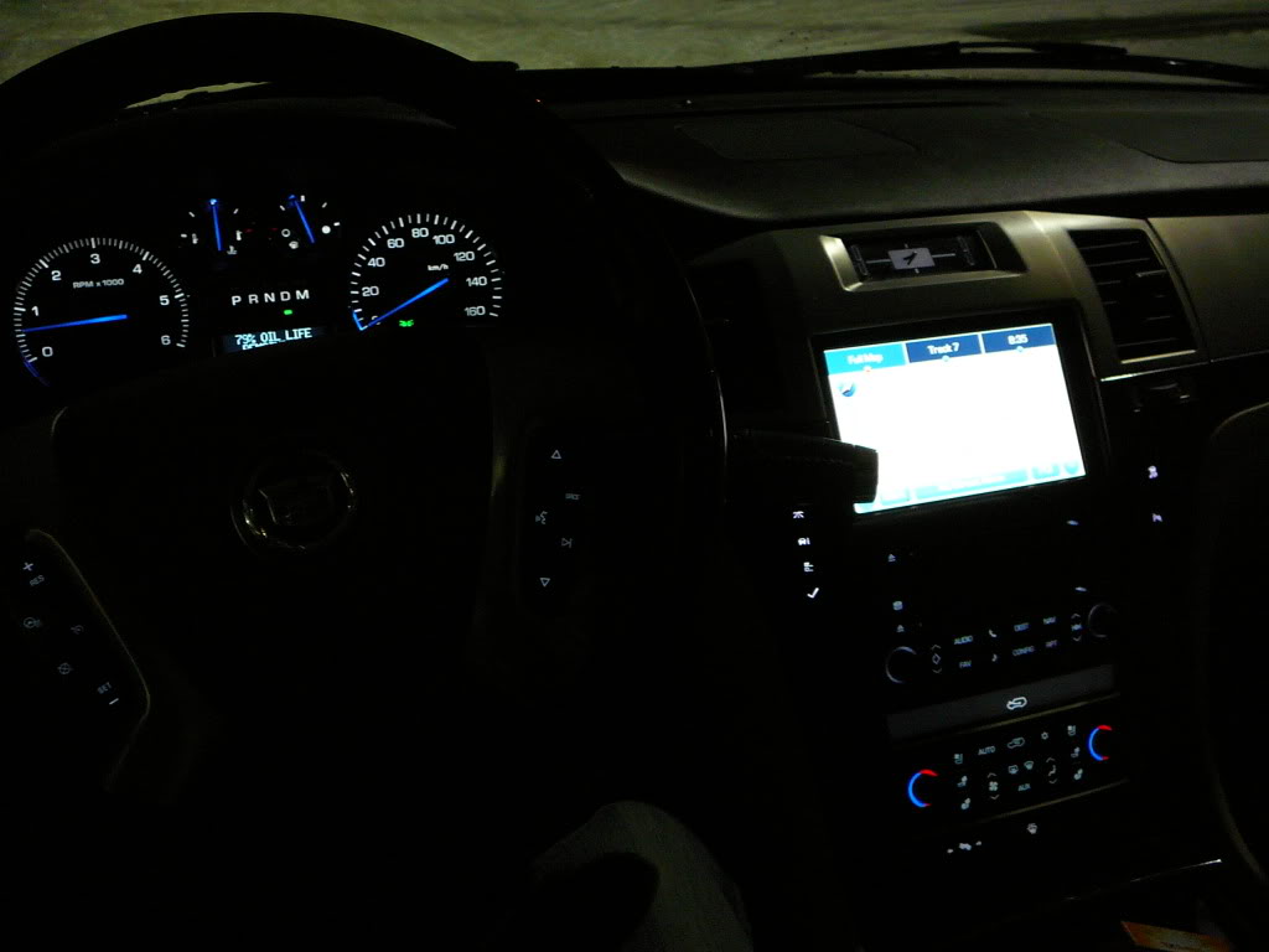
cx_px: 634
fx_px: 1283
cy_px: 476
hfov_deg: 52.6
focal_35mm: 35
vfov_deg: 40.7
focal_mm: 5.2
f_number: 2.8
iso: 200
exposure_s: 1/8
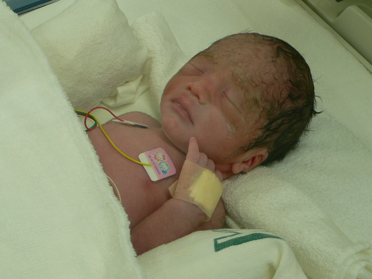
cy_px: 140
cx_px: 186
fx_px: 613
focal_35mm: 57
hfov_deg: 33.8
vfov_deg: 25.7
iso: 80
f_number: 3.2
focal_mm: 7.5
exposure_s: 1/40
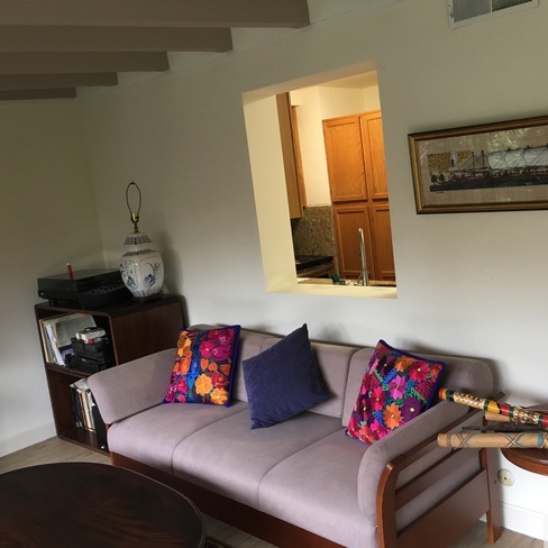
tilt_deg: -7.7
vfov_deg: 47.2
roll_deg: +5.6
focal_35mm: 35
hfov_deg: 46.7
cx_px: 351
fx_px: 627
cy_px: 278
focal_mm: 4.15
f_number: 2.2
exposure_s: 1/30
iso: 100
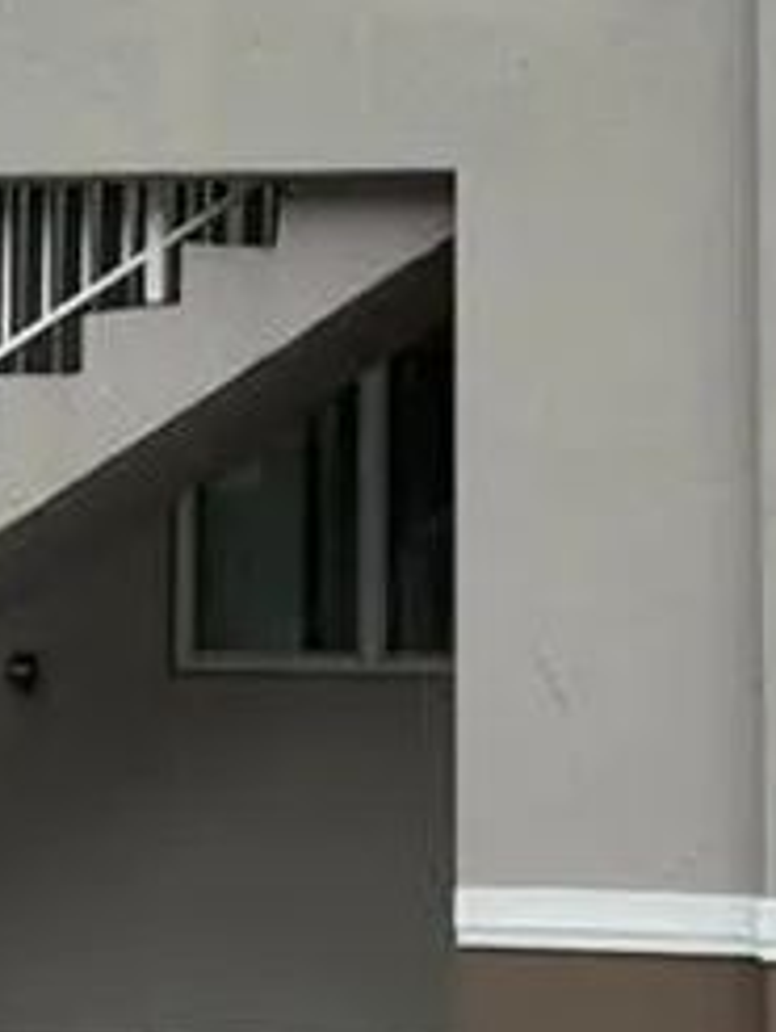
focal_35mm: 133
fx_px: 3968
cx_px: 159
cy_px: 90
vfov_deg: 14.7
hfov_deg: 11.1
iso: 80
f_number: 1.78
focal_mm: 6.76
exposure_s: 1/4167
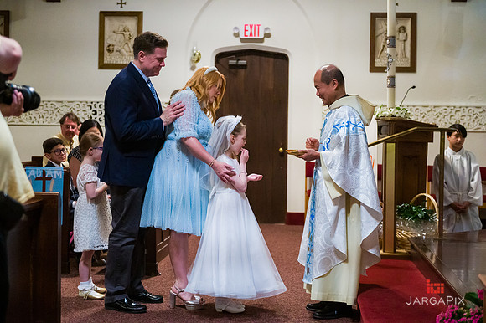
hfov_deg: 33.4
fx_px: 810
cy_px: 162
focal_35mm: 60
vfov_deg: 22.6
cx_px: 243
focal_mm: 60
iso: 6400
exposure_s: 1/400
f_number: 3.2
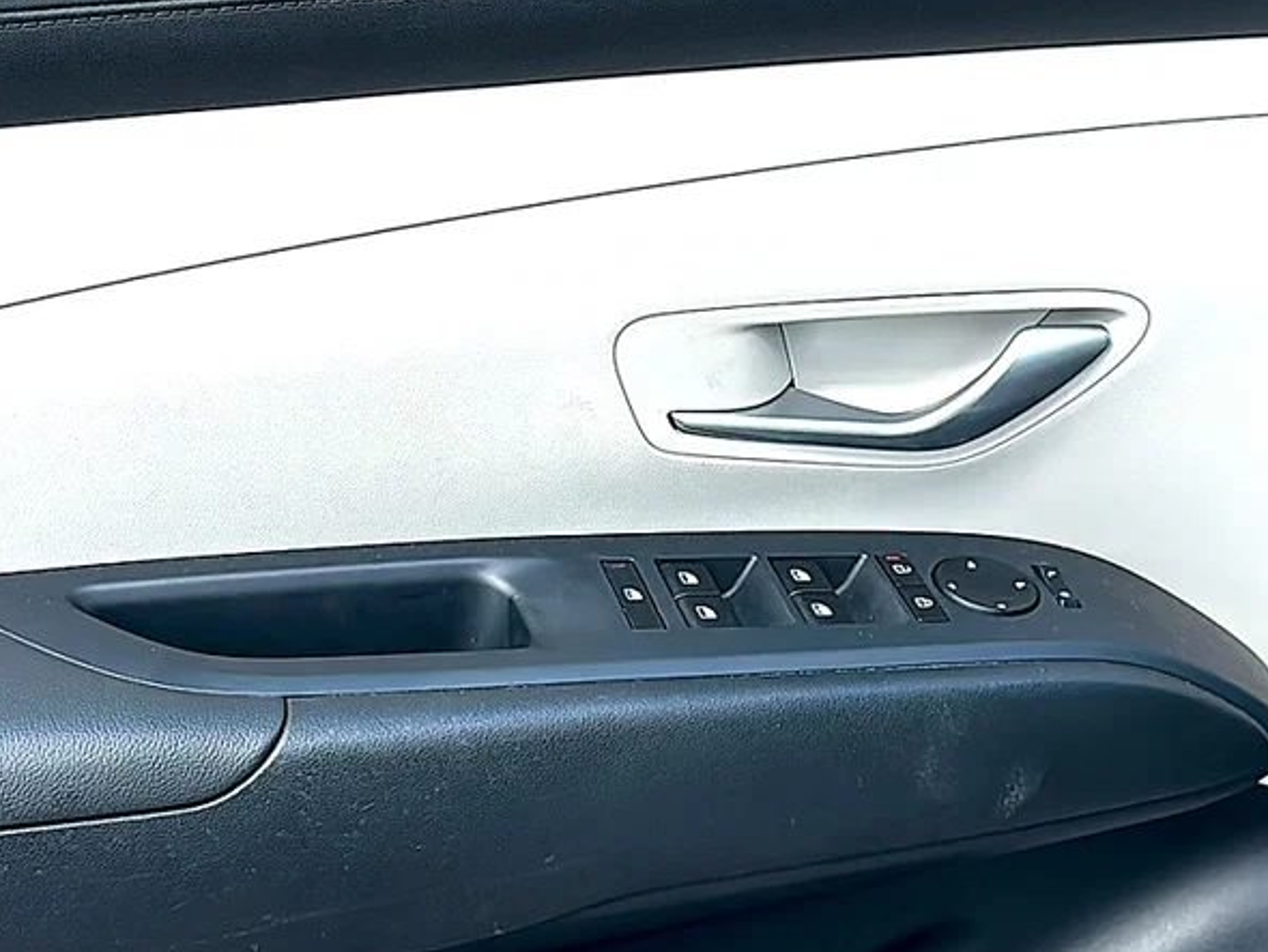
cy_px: 437
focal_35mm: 51
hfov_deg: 37.5
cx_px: 628
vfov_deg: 28.6
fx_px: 1869
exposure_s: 1/1437
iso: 80
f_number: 1.78
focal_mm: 6.86
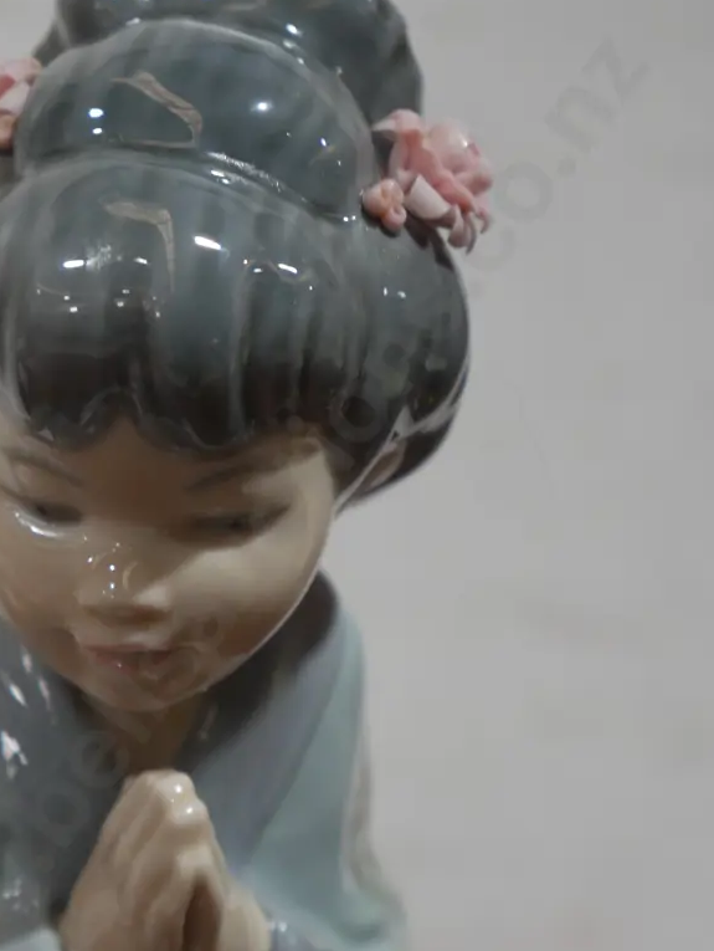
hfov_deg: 14.9
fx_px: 2719
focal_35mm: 99
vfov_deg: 19.8
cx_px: 246
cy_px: 559
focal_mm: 37
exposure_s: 1/80
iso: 800
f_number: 5.5
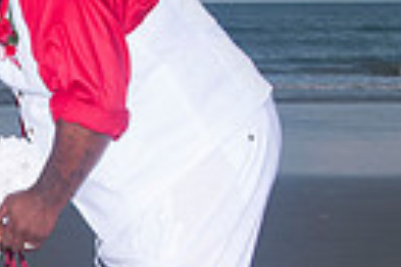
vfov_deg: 8.6
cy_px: 192
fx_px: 1769
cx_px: -101
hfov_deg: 12.6
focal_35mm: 159
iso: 400
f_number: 5.6
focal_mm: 24
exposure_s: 1/200
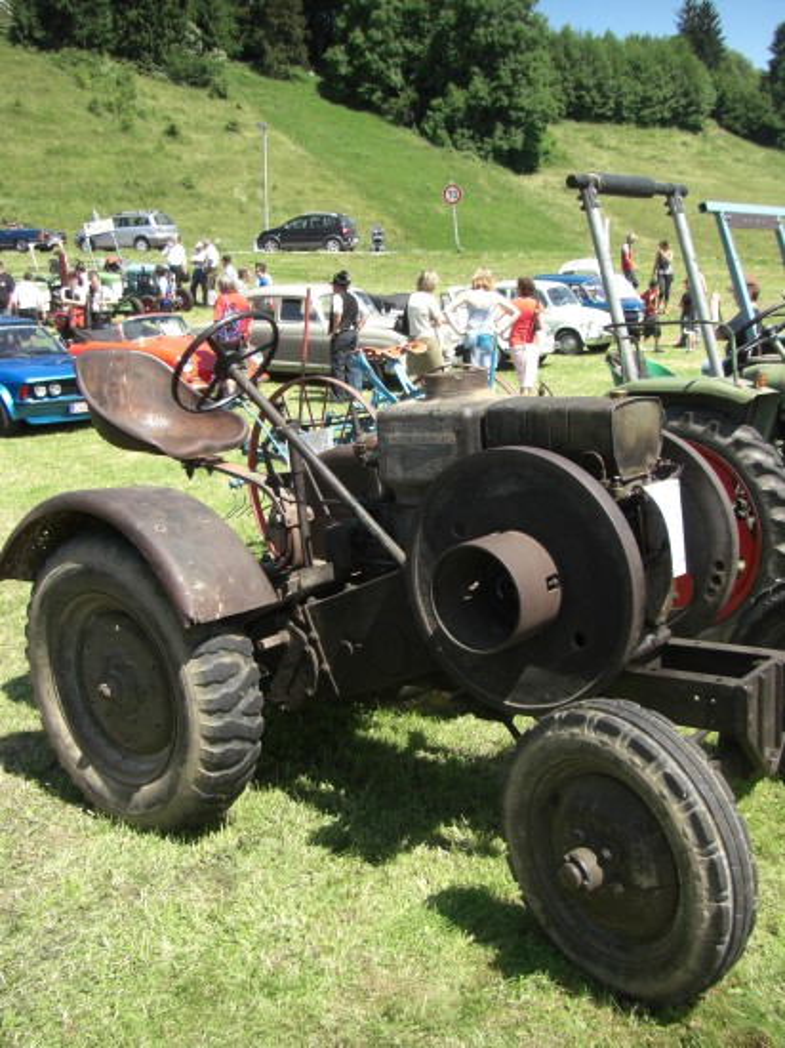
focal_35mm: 38
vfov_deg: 49.0
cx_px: 392
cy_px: 524
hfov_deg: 37.7
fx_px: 1150
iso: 64
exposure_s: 1/320
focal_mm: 6.3
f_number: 3.4
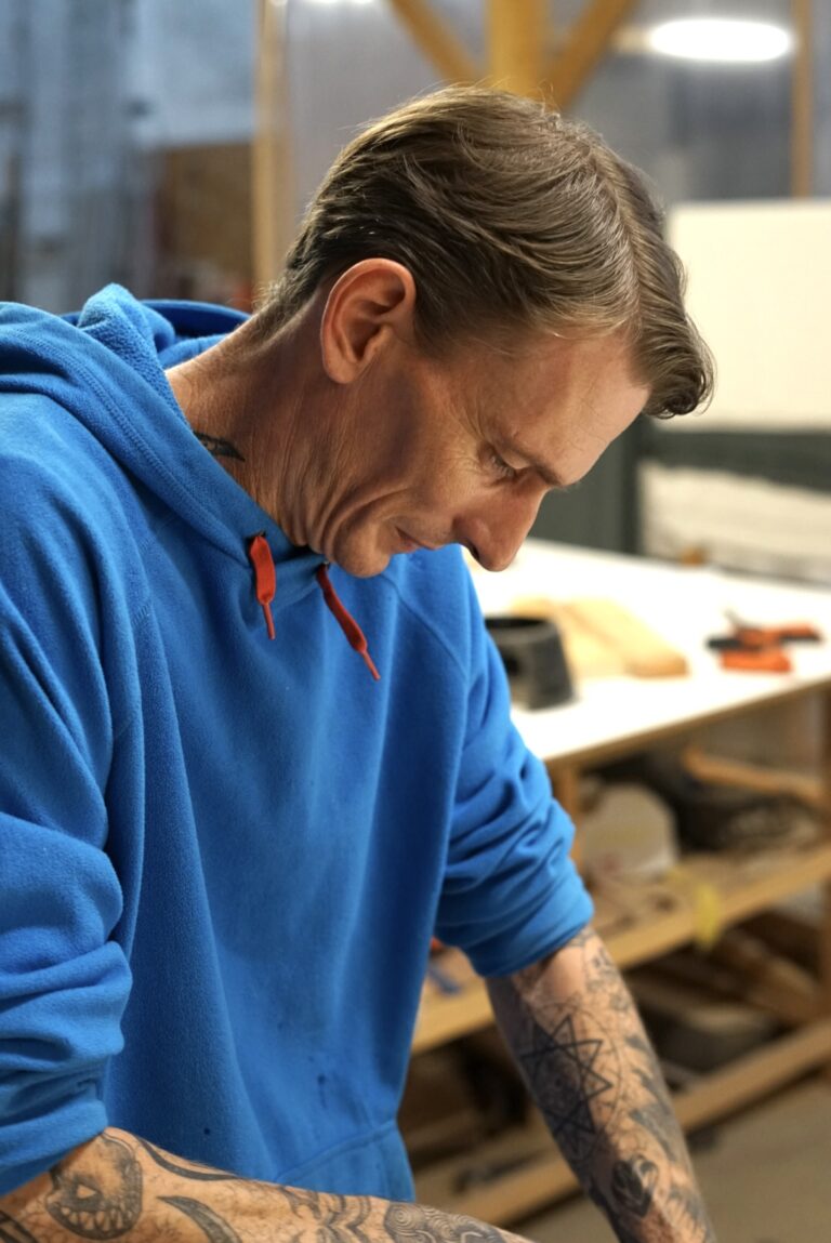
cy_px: 622
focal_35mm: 50
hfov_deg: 27.0
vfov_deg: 39.6
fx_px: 1728
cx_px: 416
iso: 1600
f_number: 3.5
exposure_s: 1/160
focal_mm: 50
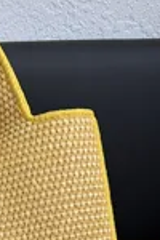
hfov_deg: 15.8
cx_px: -75
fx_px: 533
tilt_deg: -36.8
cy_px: 341
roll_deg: -1.0
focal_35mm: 80
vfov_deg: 21.9
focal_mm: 6.86
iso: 250
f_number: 1.78
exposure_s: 1/60
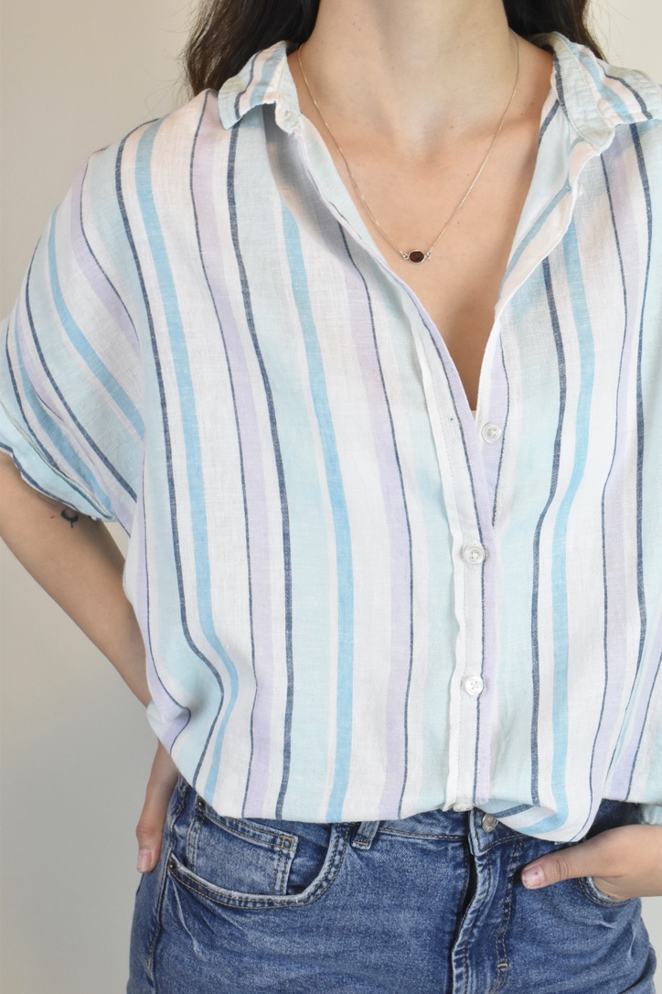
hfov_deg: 25.1
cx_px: 331
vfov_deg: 36.9
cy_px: 497
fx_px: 1489
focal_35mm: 54
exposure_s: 1/40
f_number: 18
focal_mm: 36
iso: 1600
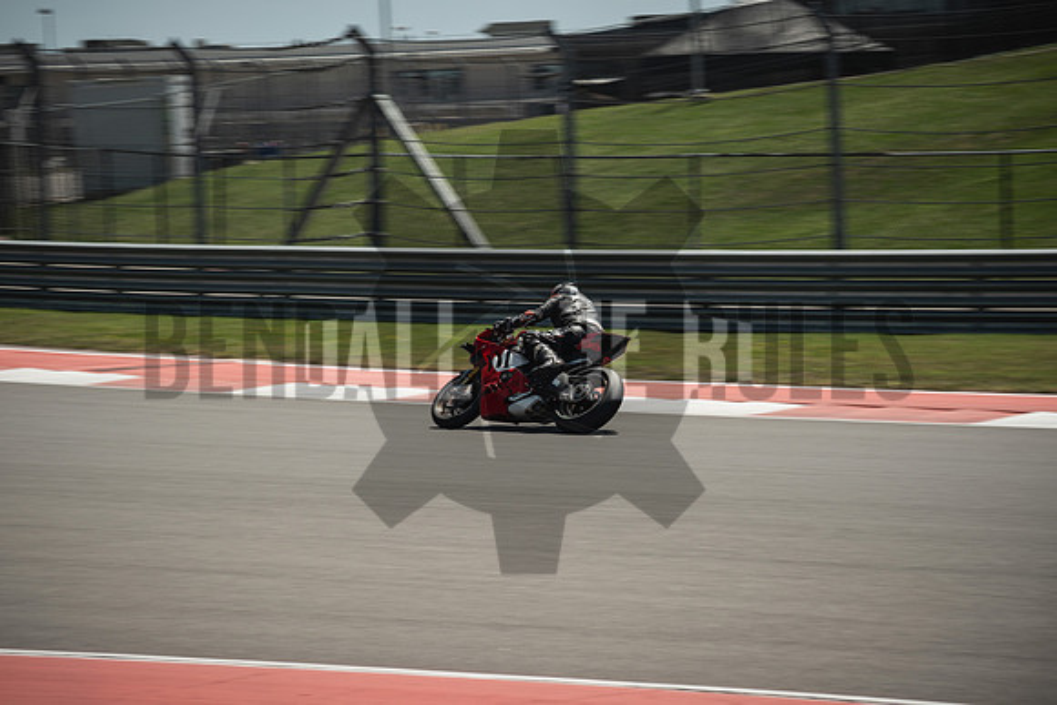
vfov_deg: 9.2
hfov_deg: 13.7
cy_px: 352
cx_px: 528
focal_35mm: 150
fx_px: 4405
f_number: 8
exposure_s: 1/200
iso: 125
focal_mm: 100
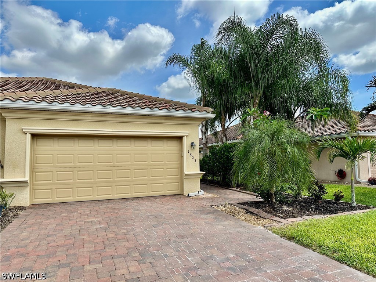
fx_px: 261
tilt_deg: +4.9
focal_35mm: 24
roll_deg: +1.1
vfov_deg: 56.8
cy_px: 141
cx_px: 188
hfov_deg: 71.6
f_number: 1.78
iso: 80
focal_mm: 6.86
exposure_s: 1/3717
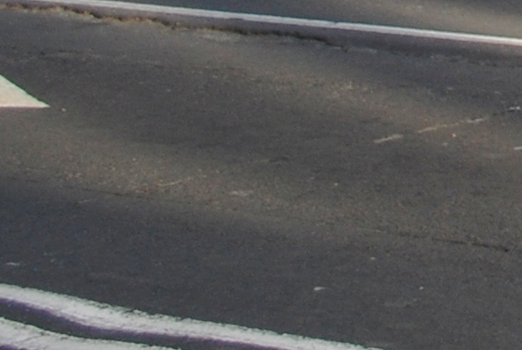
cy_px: -668
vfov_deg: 7.0
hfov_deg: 9.1
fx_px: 2599
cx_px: 1590
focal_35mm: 179
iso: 180
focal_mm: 18
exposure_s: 1/125
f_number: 5.6
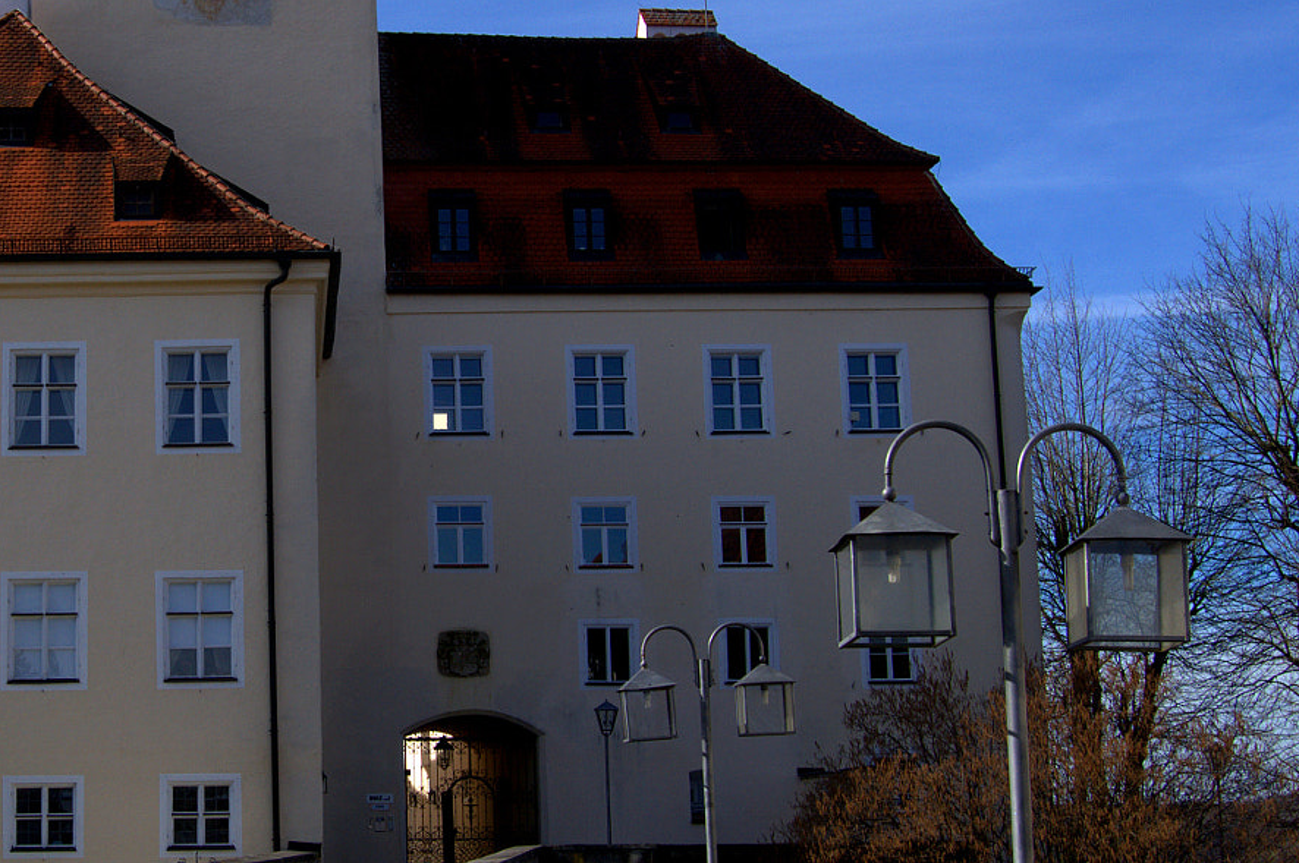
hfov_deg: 30.0
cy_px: 379
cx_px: 207
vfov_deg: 20.9
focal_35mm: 65
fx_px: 2343
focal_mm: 24
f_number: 11
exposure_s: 1/200
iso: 200
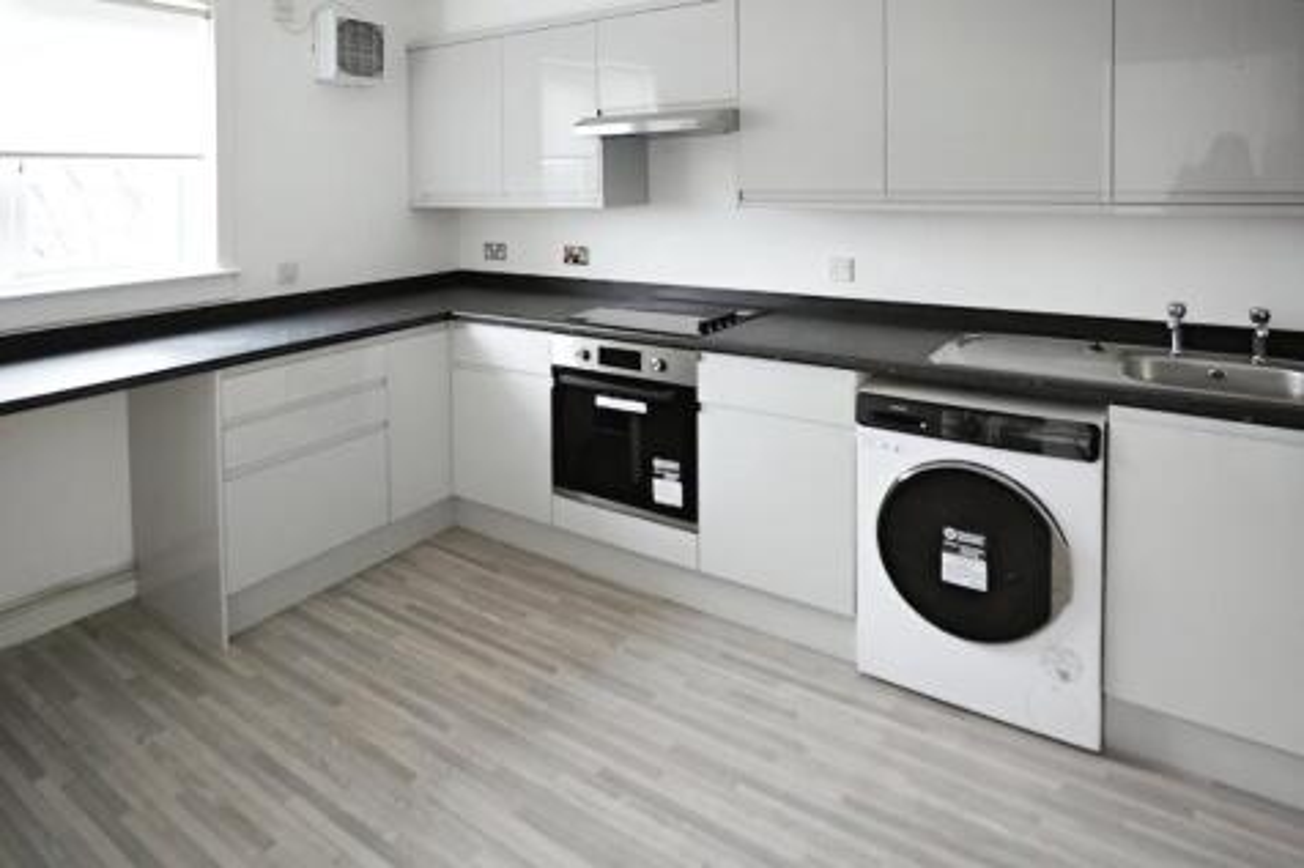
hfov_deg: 86.9
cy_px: 434
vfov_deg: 64.5
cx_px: 652
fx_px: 688
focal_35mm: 19
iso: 4000
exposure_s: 1/160
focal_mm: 19
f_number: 2.8
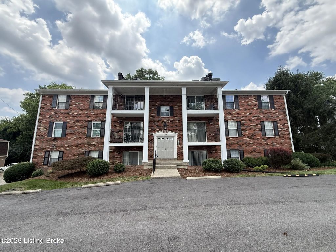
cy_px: 126
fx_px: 136
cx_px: 168
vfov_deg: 85.7
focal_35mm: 14
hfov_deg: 102.1
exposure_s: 1/799
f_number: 2.2
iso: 64
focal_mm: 2.22
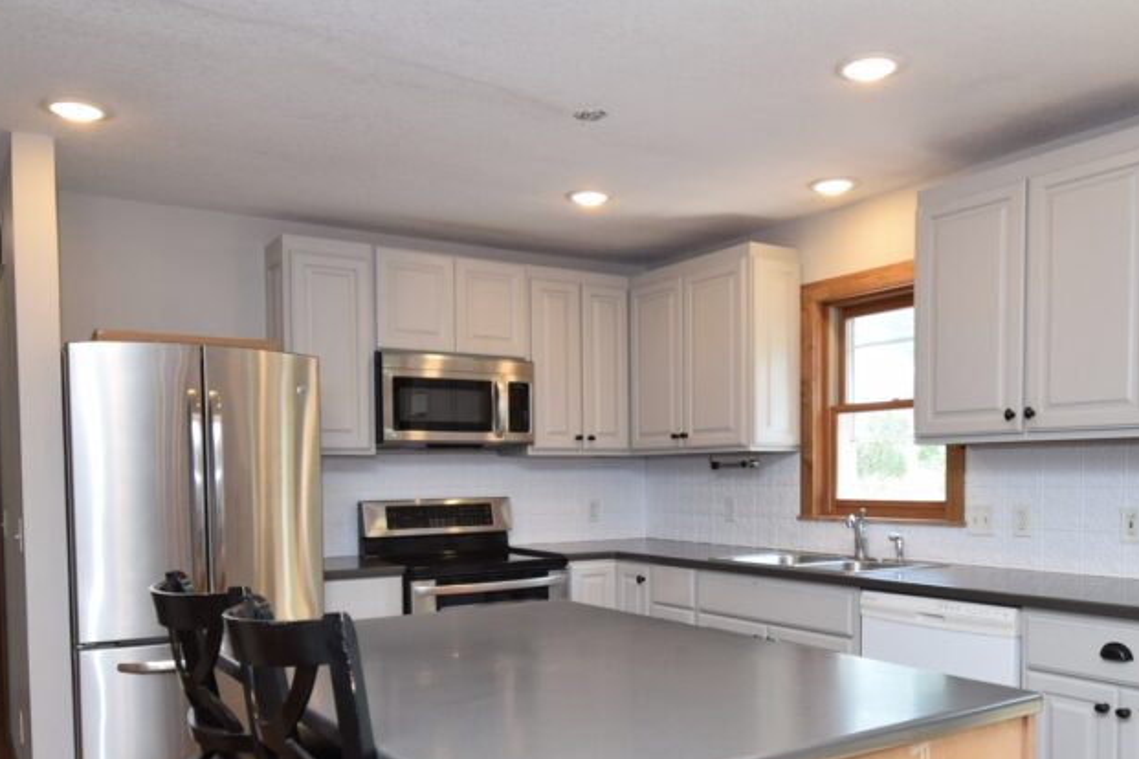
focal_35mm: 29
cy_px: 513
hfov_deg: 63.6
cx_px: 605
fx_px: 917
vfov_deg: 44.2
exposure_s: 1/100
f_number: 5
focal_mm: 10
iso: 400
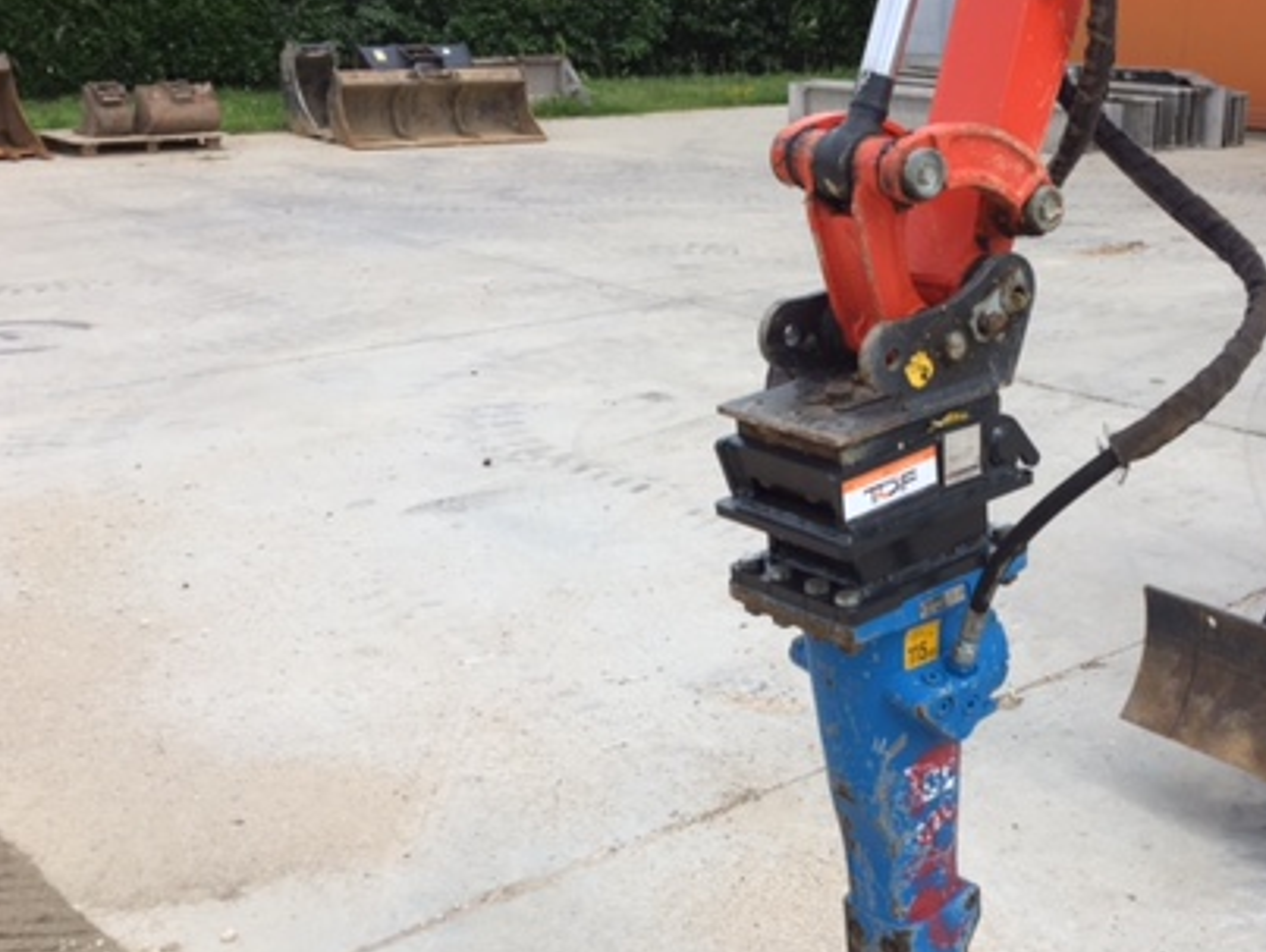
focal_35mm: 46
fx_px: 1684
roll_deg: -0.7
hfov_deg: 40.4
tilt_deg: -21.2
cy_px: 682
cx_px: 898
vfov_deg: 31.2
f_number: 2.2
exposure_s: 1/1883
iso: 32
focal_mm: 4.15
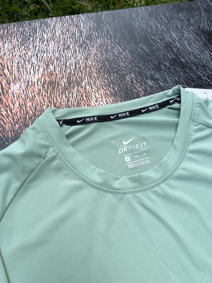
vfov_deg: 67.3
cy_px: 142
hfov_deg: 53.1
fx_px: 212
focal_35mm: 26
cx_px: 106
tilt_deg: -62.6
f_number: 1.5
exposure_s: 1/1779
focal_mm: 5.7
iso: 50
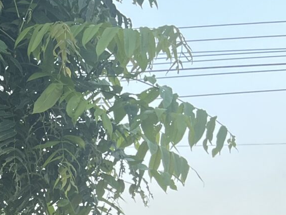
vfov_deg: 11.8
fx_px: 967
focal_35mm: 117
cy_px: 372
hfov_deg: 13.7
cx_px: -324
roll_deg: -1.4
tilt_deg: -1.2
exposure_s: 1/158
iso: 40
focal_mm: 5.1
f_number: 1.6
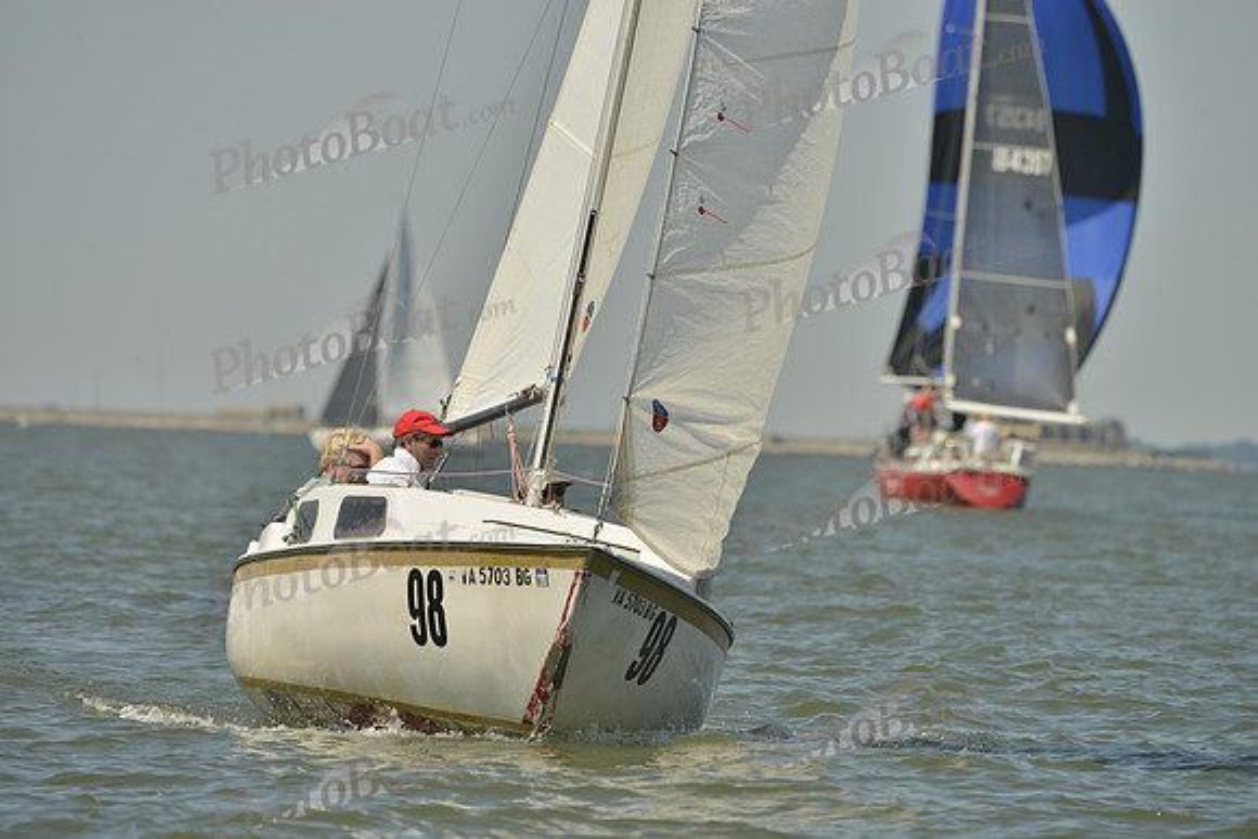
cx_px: 629
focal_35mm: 400
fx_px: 13980
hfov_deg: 5.2
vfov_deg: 3.4
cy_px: 420
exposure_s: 1/1000
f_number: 8
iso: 200
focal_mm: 400
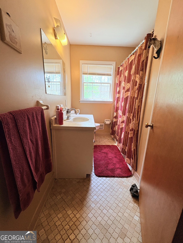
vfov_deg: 102.1
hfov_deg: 85.7
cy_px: 122
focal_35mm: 14
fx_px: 99
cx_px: 92
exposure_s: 1/60
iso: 160
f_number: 2.2
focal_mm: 2.22
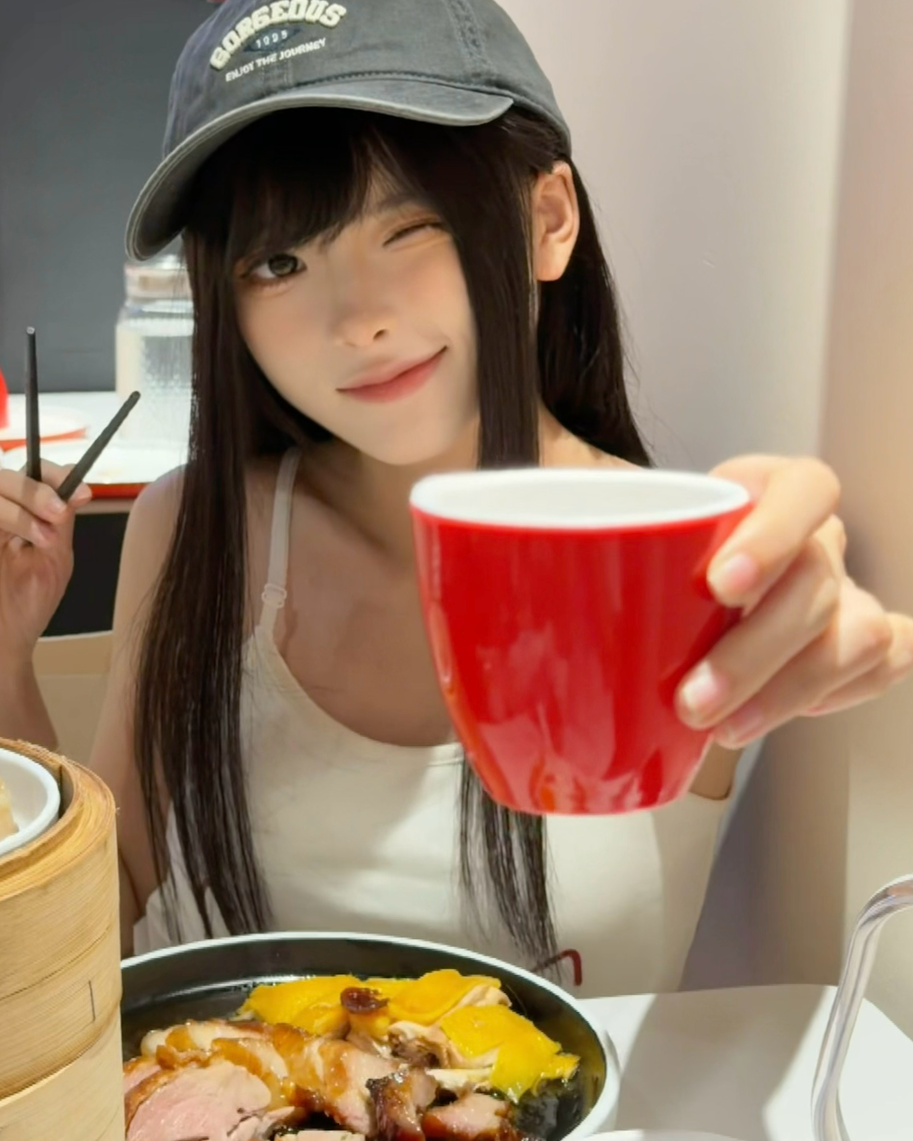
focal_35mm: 36
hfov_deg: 40.7
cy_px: 562
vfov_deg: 50.3
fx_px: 1216
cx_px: 318
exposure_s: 1/60
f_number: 1.5
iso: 125
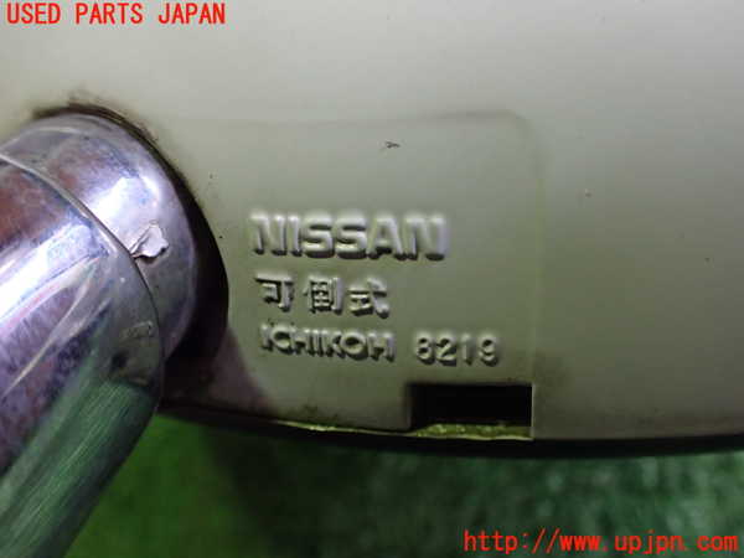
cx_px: 372
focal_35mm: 30
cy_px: 279
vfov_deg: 46.8
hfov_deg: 60.0
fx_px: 645
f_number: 2.3
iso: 640
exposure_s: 1/125
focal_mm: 5.4
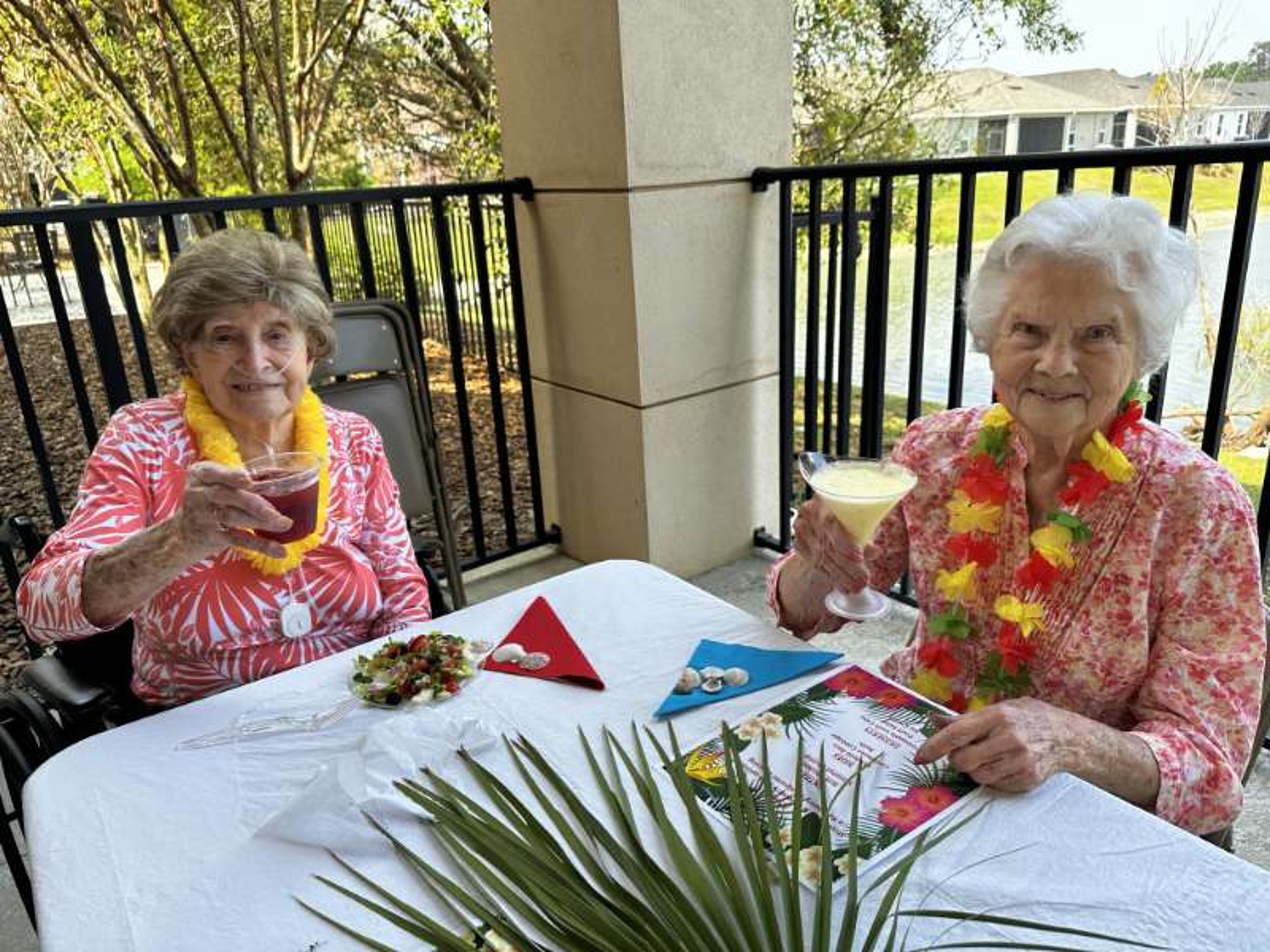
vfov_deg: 56.8
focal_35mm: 24
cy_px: 476
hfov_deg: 71.6
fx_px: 881
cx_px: 635
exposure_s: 1/672
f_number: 1.8
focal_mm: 6.9
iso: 80
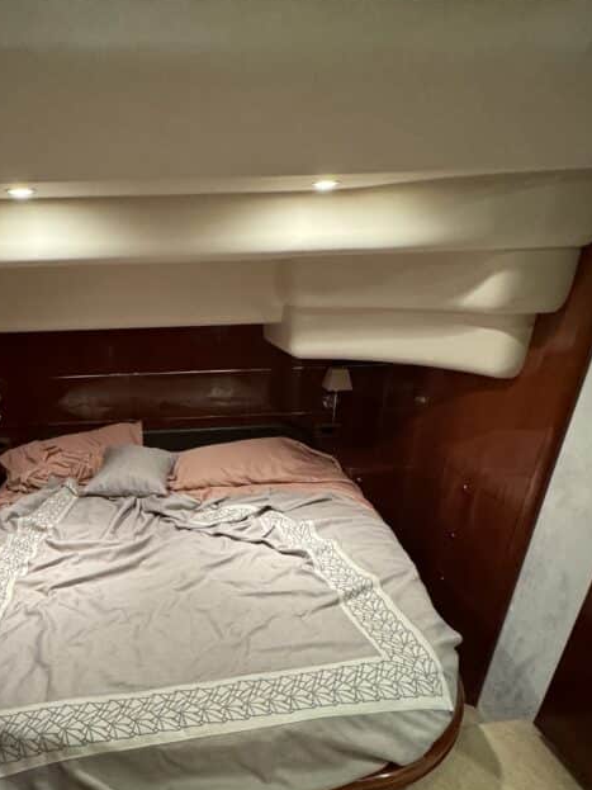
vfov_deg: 71.3
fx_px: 525
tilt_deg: -33.2
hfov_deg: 57.4
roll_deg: +1.0
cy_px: 539
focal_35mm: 23
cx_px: 190
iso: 500
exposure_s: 1/60
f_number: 2.2
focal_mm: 2.22
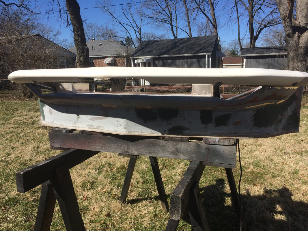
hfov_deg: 61.7
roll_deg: +2.4
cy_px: 116
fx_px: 258
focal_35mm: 29
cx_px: 154
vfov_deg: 48.2
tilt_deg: -9.0
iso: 32
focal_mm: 4.15
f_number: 2.2
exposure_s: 1/2415
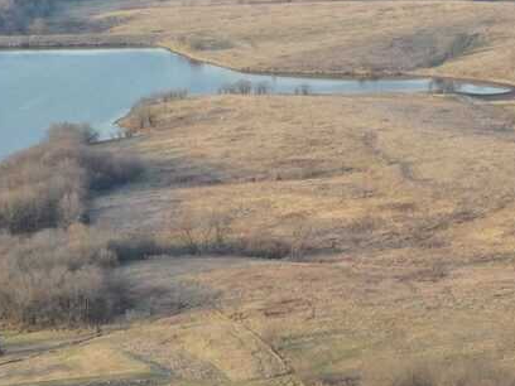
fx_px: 2514
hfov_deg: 11.7
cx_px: 251
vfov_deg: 8.6
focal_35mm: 169
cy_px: 578
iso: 100
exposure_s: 1/160
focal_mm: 10.26
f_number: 4.5
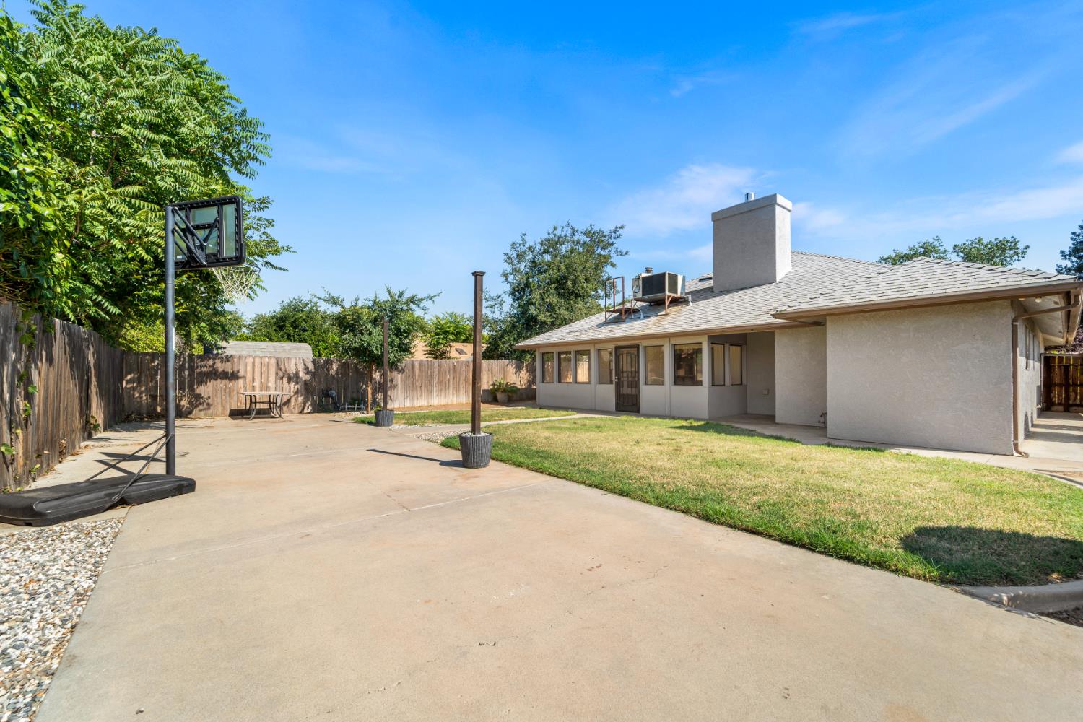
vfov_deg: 81.2
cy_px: 361
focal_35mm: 14
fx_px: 421
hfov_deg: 104.3
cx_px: 542
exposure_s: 1/250
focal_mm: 14
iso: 100
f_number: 8
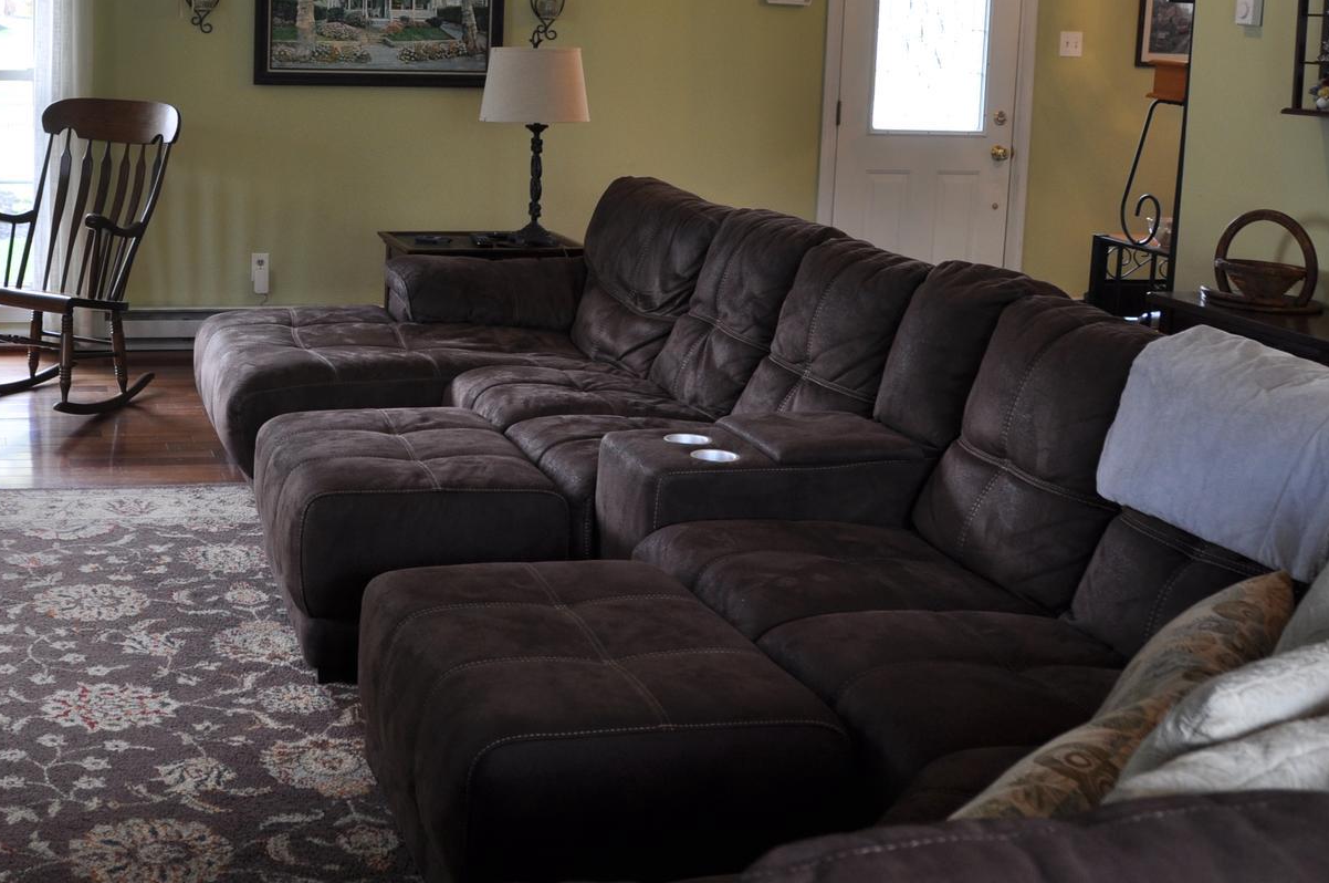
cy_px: 201
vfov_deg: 28.6
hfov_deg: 41.5
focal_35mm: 46
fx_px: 1696
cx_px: 326
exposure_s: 1/40
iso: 200
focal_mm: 18
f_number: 3.5
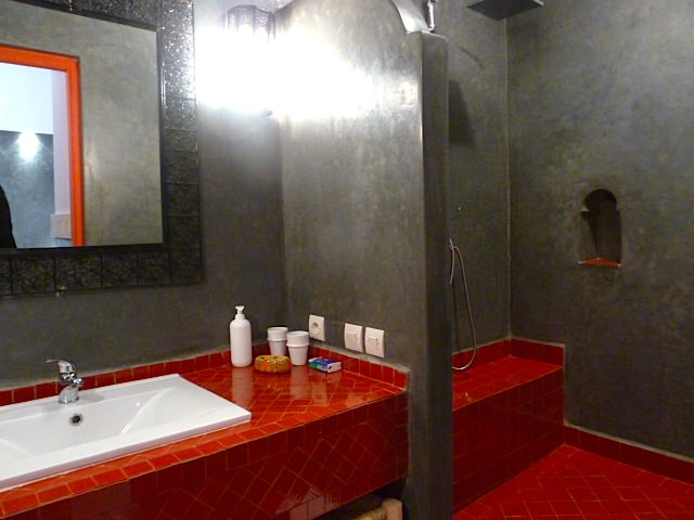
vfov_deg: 54.9
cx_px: 347
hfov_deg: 69.4
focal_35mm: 25
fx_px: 501
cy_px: 260
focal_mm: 4.1
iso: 400
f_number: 3.3
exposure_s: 1/5
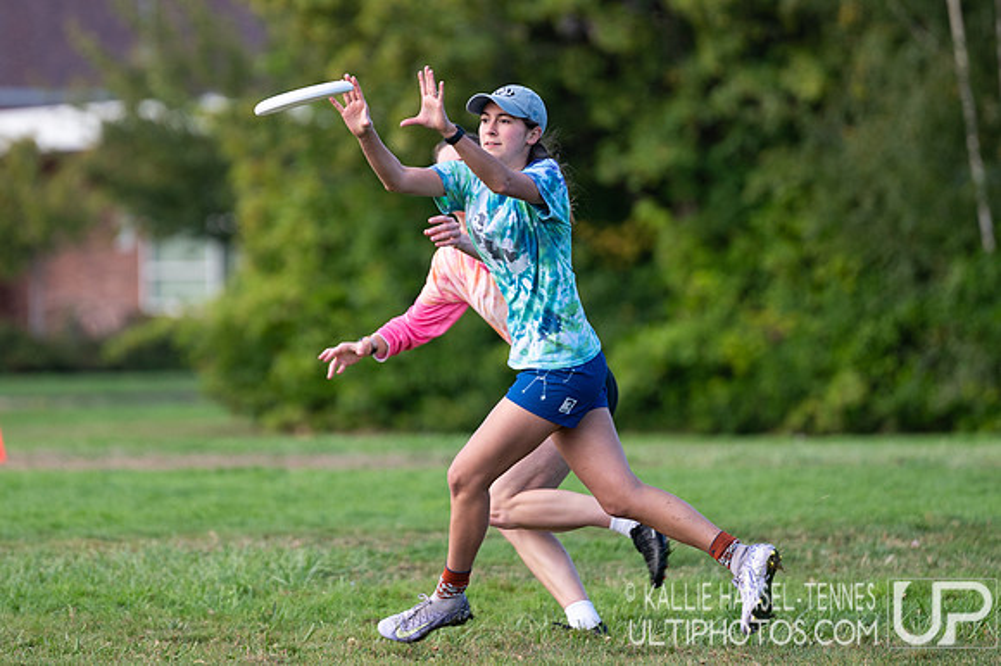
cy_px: 243
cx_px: 442
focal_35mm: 374
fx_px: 10380
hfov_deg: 5.5
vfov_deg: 3.7
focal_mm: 200
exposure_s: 1/1600
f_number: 2.8
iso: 320
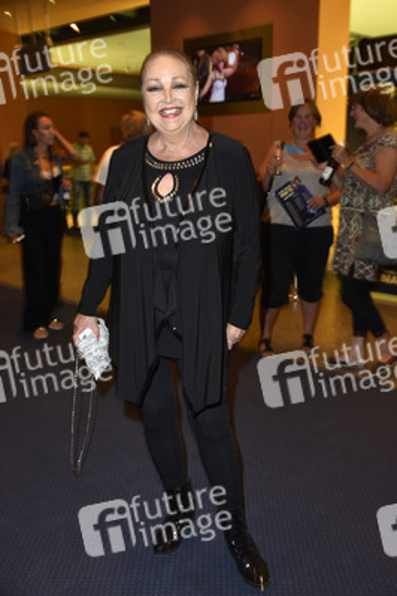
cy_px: 298
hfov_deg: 36.8
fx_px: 596
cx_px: 198
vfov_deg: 53.2
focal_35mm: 36
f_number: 5.6
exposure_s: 1/50
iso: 800
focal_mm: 36
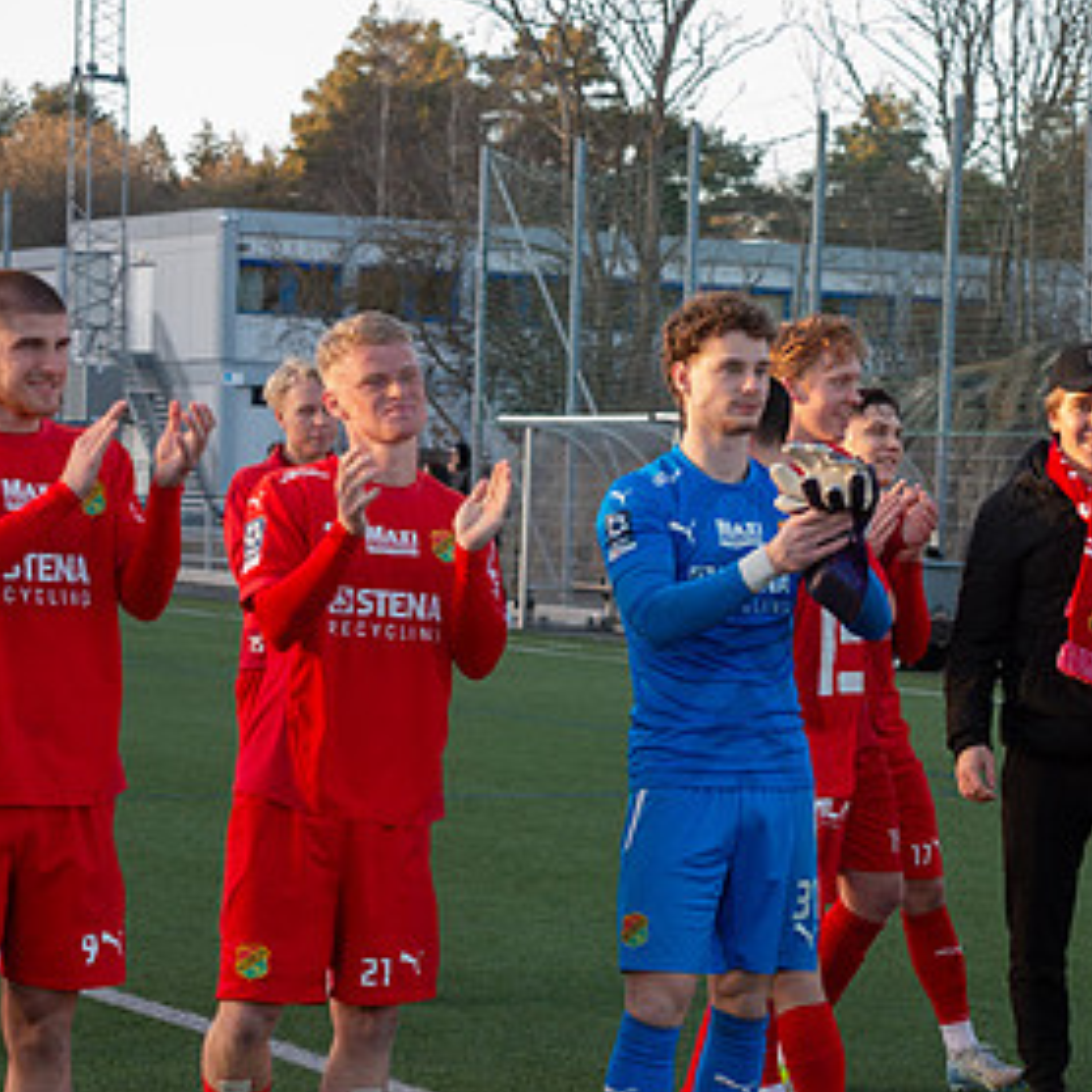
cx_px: 1037
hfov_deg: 13.9
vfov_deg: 14.0
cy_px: 719
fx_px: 4426
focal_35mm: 124
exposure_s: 1/500
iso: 2000
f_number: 6.3
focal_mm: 70
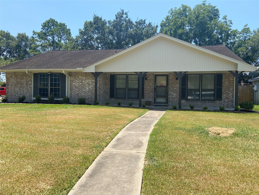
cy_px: 98
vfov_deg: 53.1
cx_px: 130
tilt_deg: -1.2
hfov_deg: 67.3
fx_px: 195
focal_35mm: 26
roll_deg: -0.5
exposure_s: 1/1838
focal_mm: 4.25
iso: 32
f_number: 1.8
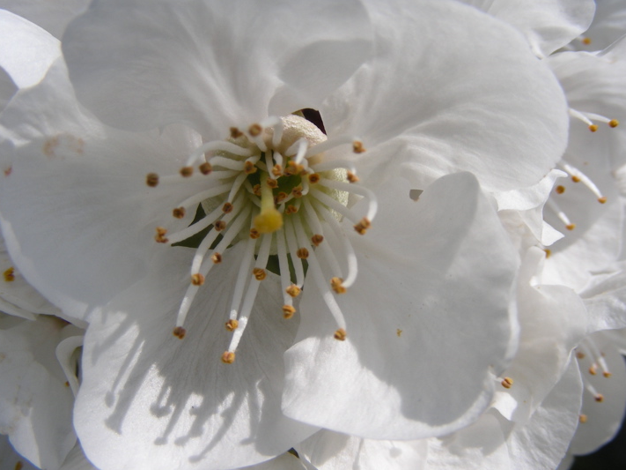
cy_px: 228
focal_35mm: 52
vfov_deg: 28.0
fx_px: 940
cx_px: 307
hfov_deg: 36.8
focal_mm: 7.4
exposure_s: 1/346
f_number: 5.6
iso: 50
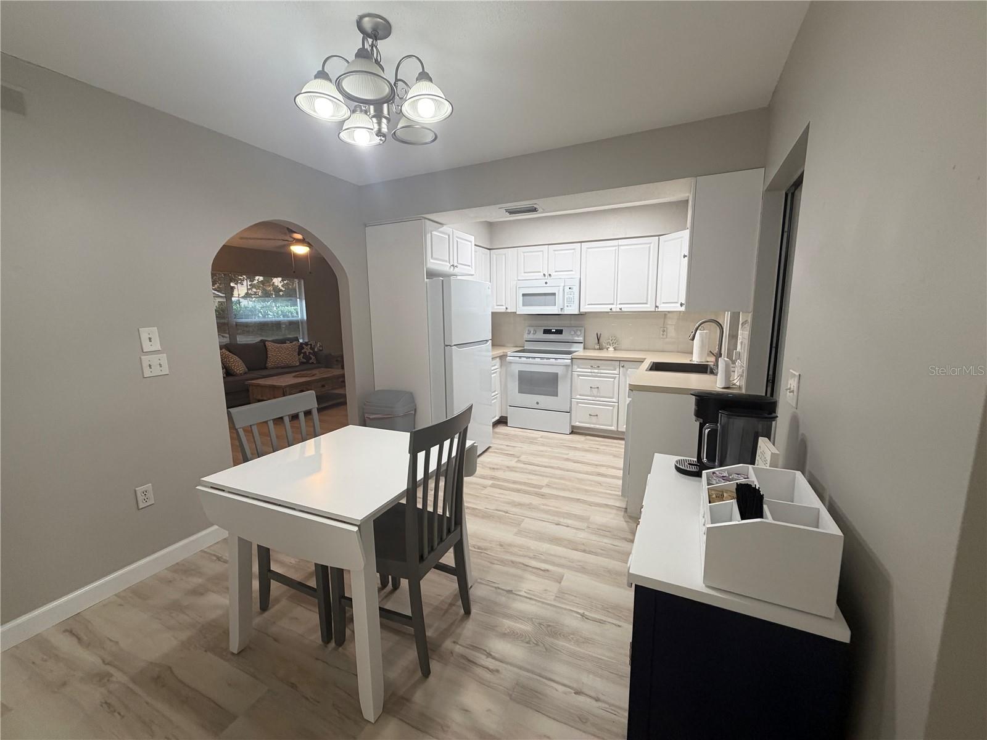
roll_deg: +1.8
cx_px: 494
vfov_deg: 85.7
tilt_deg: -5.6
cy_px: 370
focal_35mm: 14
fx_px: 399
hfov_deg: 102.1
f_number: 2.2
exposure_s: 1/60
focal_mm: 2.22
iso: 160
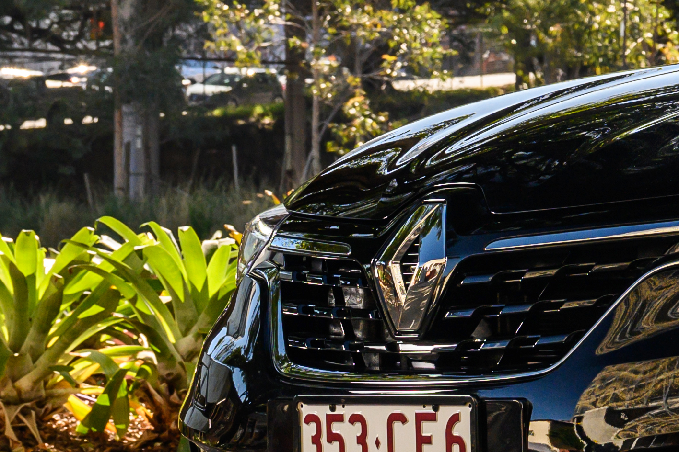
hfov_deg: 8.4
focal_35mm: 239
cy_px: 58
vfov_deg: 5.7
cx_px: 977
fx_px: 4507
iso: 250
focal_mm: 41
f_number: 6.3
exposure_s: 1/160
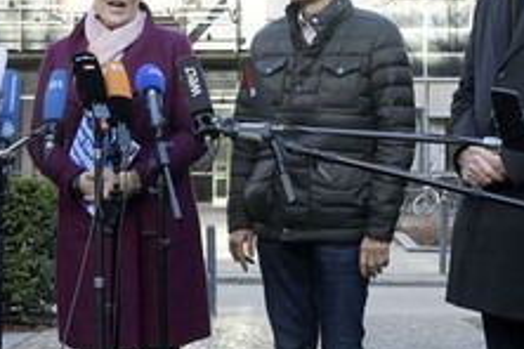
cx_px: 155
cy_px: 226
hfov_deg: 30.6
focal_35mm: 65
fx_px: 946
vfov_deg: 20.9
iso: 4000
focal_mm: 32
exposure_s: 1/1000
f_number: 8
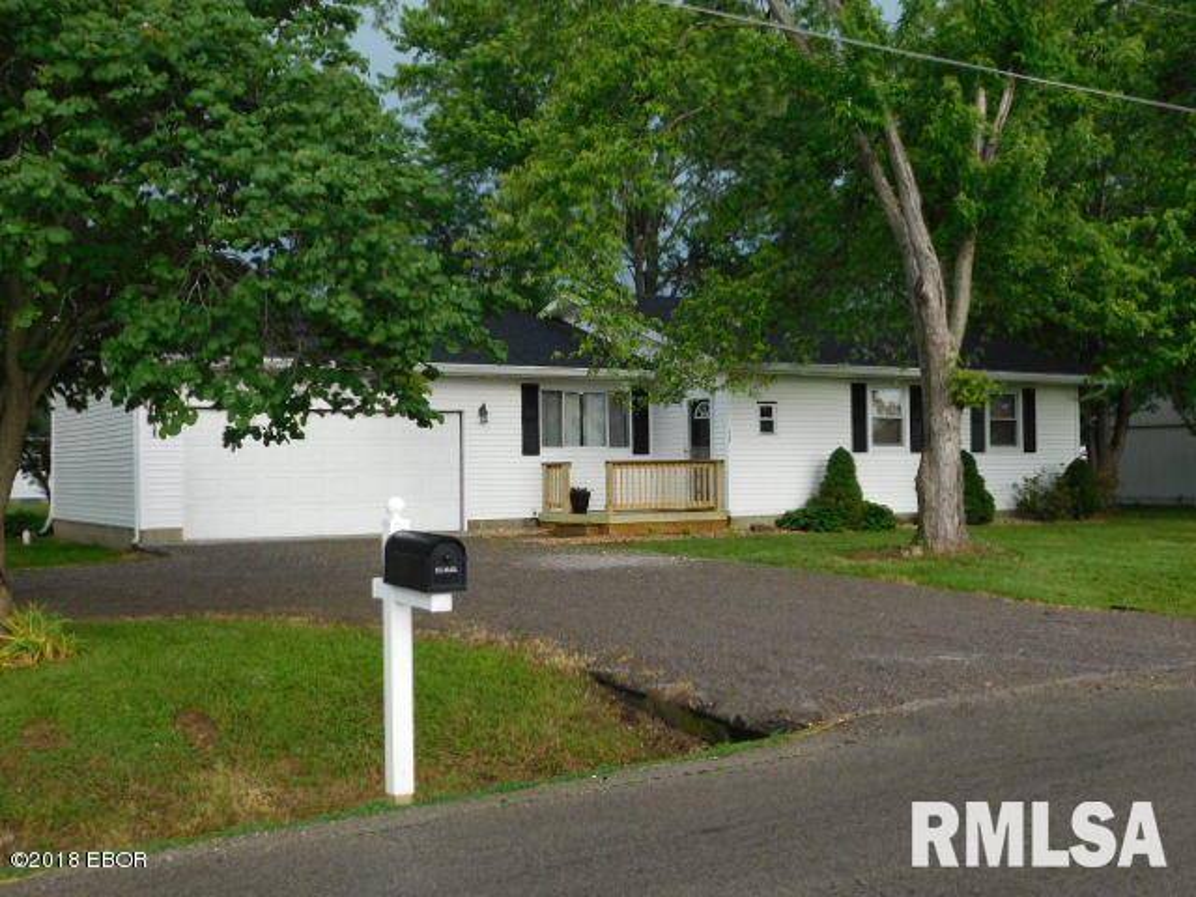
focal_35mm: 40
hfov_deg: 46.8
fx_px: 1382
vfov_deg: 36.0
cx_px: 598
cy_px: 448
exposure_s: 1/320
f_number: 3.6
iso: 125
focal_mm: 7.1
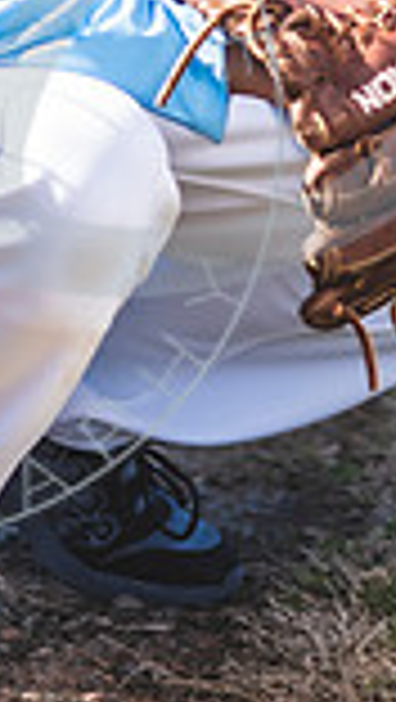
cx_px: 68
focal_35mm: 257
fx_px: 4787
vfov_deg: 8.3
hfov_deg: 4.7
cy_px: -212
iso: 100
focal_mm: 85
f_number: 2.8
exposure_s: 1/1000
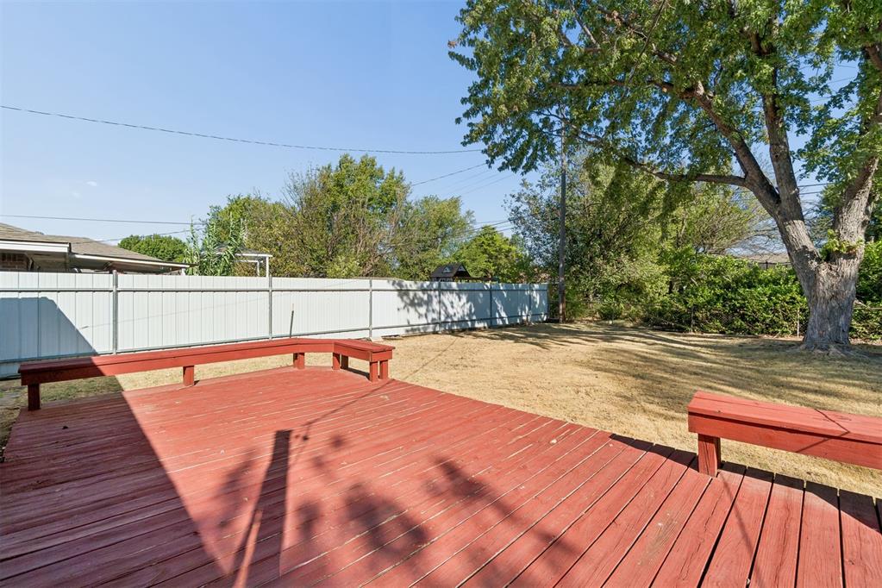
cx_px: 441
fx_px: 367
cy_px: 294
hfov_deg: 100.4
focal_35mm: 15
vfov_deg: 77.3
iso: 100
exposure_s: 1/400
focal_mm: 10
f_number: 9
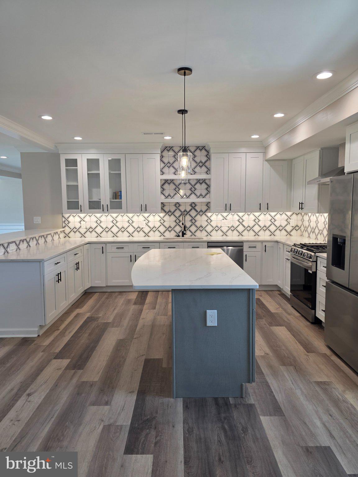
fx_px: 317
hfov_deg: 58.9
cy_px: 238
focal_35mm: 23
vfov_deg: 73.9
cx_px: 179
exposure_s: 1/120
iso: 80
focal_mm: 6.3
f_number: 1.7
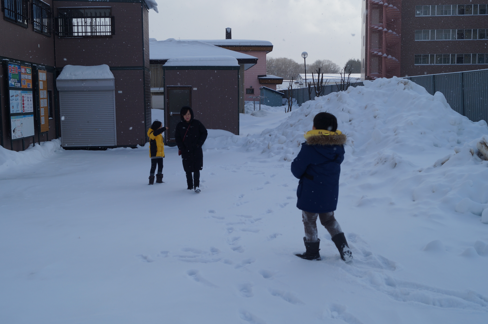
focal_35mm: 37
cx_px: 242
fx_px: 501
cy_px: 155
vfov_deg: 35.9
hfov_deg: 51.9
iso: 100
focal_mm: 22
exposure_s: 1/500
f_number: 8
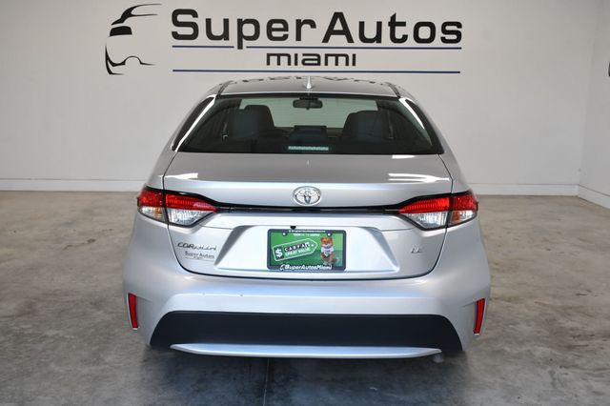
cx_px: 305
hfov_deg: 49.6
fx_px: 660
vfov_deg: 34.2
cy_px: 203
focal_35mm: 39
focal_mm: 26
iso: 400
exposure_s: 1/200
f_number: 7.1
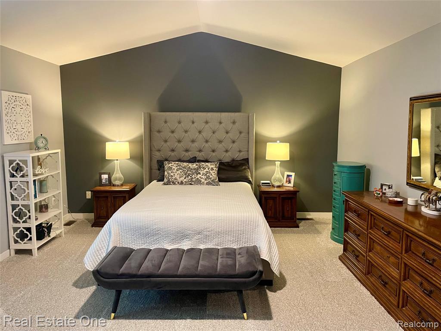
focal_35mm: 26
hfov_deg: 67.3
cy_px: 166
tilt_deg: -7.3
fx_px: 331
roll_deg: -0.1
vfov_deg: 53.1
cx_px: 220
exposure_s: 1/60
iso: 320
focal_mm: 4.2
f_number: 1.6
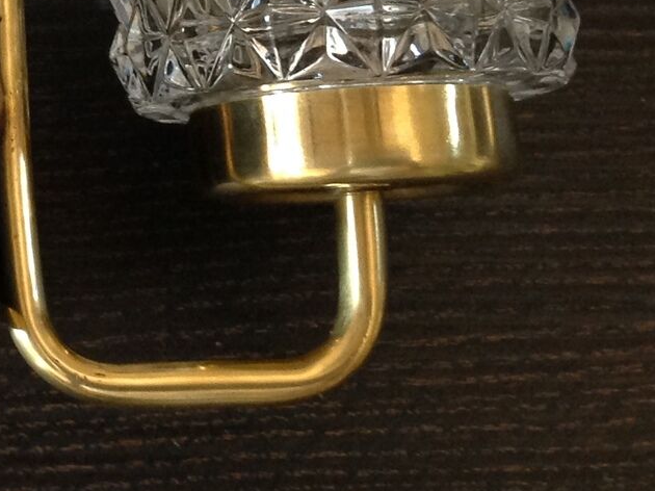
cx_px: -266
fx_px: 2100
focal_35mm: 111
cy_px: -137
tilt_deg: -75.7
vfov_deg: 12.9
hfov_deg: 16.5
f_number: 2.4
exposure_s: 1/15
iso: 160
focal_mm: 4.28
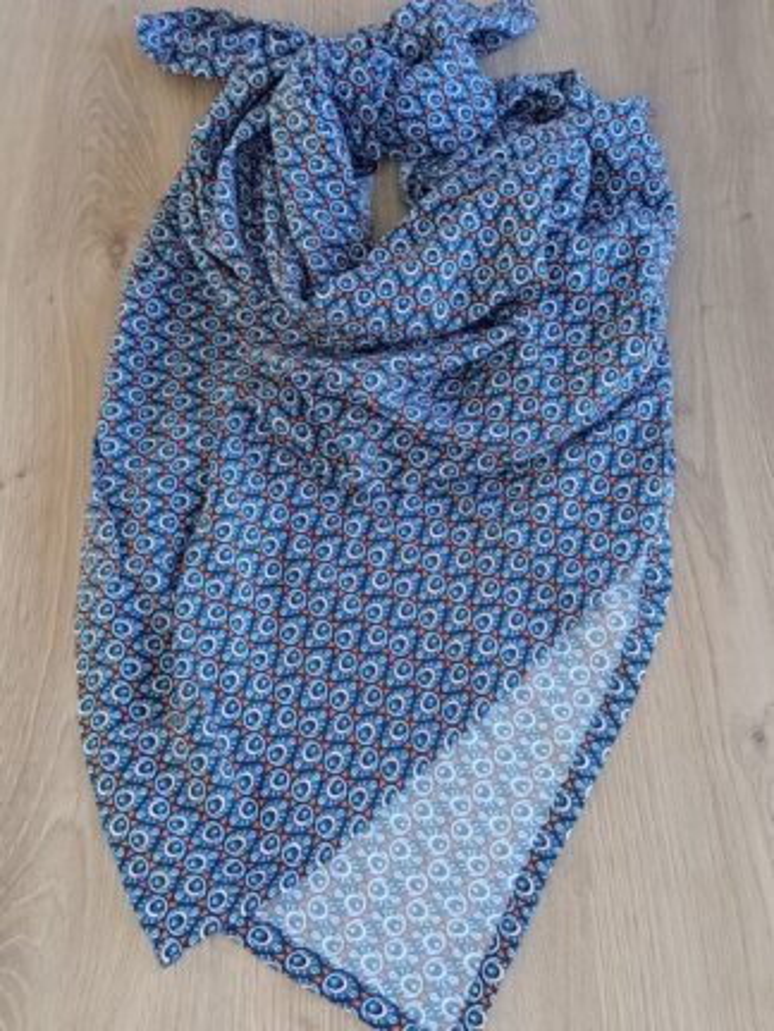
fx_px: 1371
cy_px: 516
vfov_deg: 41.2
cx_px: 387
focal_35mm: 46
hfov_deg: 31.5
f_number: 1.5
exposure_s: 1/101
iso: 508
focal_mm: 4.94
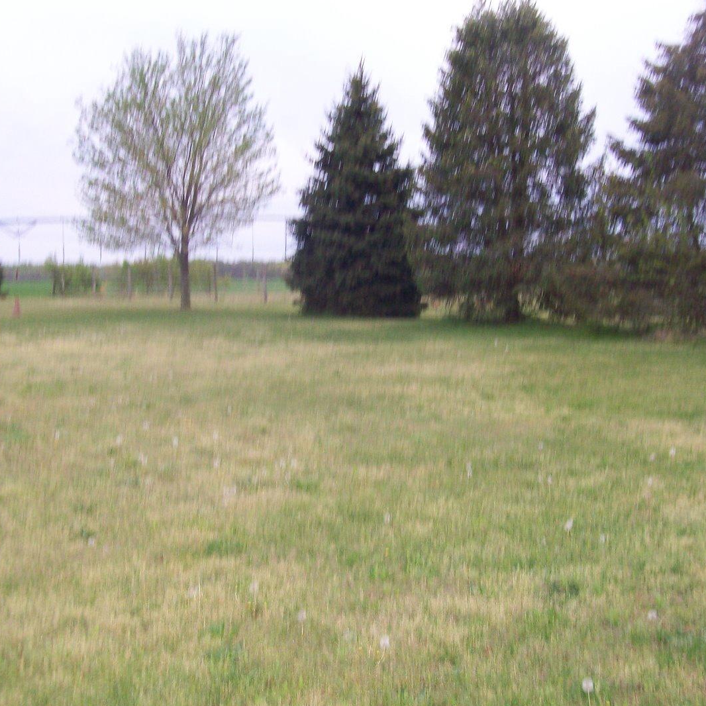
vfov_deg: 39.2
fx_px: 992
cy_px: 355
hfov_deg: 39.2
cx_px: 330
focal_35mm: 43
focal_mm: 6
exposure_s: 1/112
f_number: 2.7
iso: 140
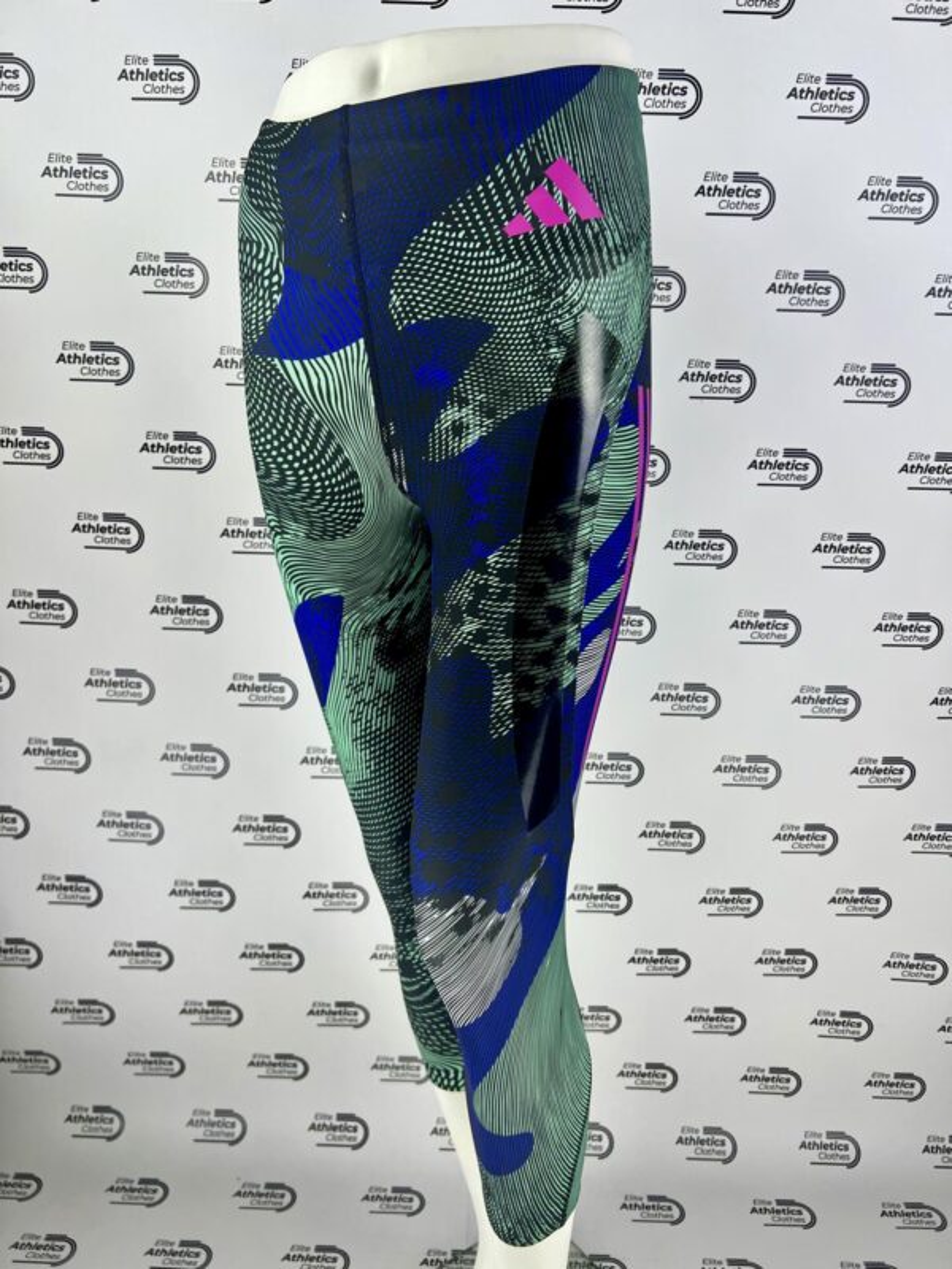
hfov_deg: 53.1
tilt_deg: -16.6
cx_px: 476
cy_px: 634
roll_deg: -2.0
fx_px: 953
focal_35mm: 26
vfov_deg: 67.3
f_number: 1.5
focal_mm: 5.7
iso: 100
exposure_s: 1/121
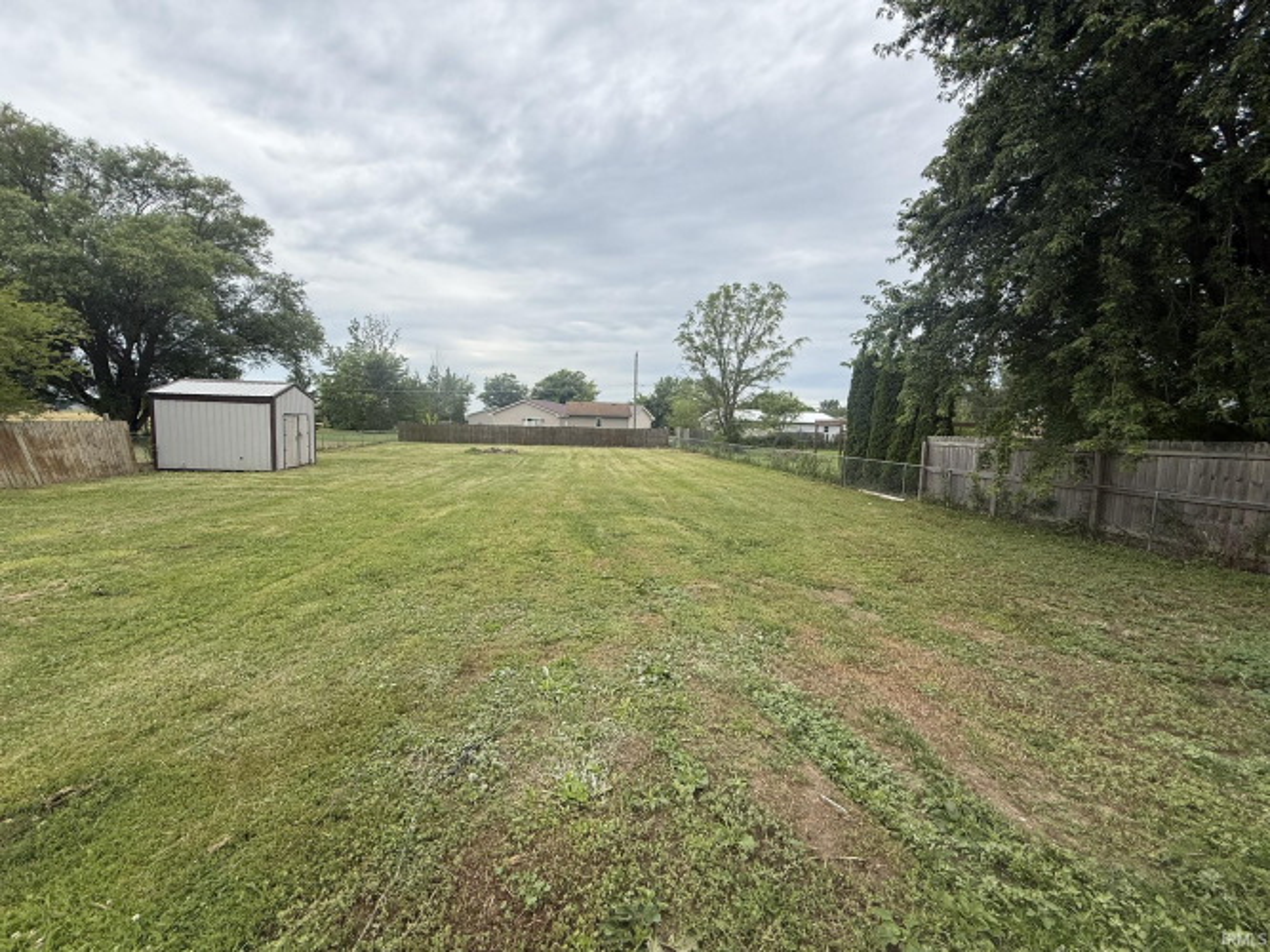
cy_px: 476
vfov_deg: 85.7
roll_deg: -0.8
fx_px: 514
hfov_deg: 102.1
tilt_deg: -2.8
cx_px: 635
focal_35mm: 14
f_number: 2.2
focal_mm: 2.22
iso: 50
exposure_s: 1/1189
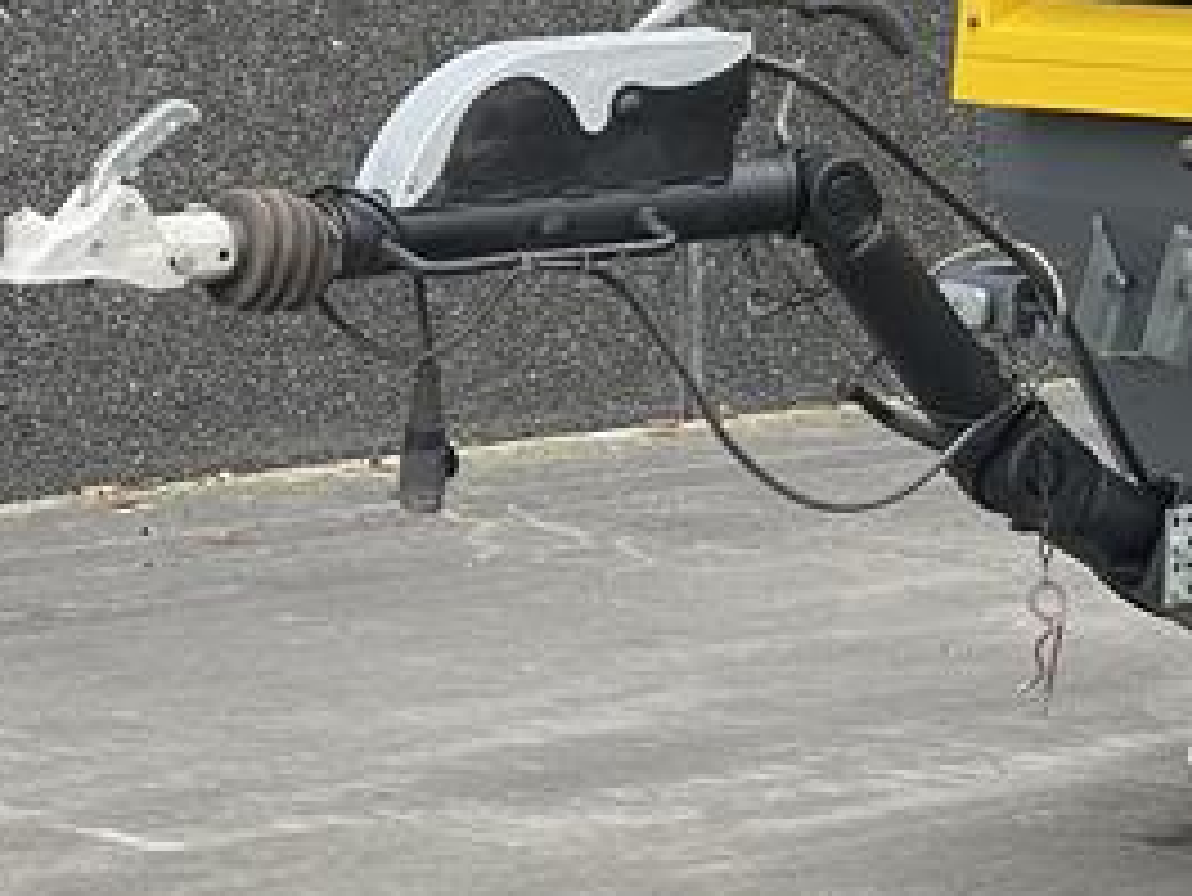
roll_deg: +0.6
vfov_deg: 7.7
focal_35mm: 193
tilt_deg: -1.5
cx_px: 1552
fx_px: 6649
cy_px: -63
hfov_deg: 10.0
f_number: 2.2
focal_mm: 7.5
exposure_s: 1/99
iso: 32
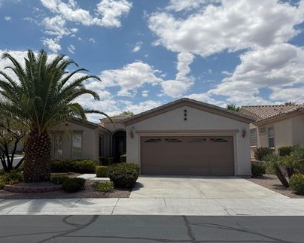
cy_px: 128
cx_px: 120
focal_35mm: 29
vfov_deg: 49.9
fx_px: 261
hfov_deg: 59.9
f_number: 1.78
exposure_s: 1/9091
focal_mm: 6.76
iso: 80
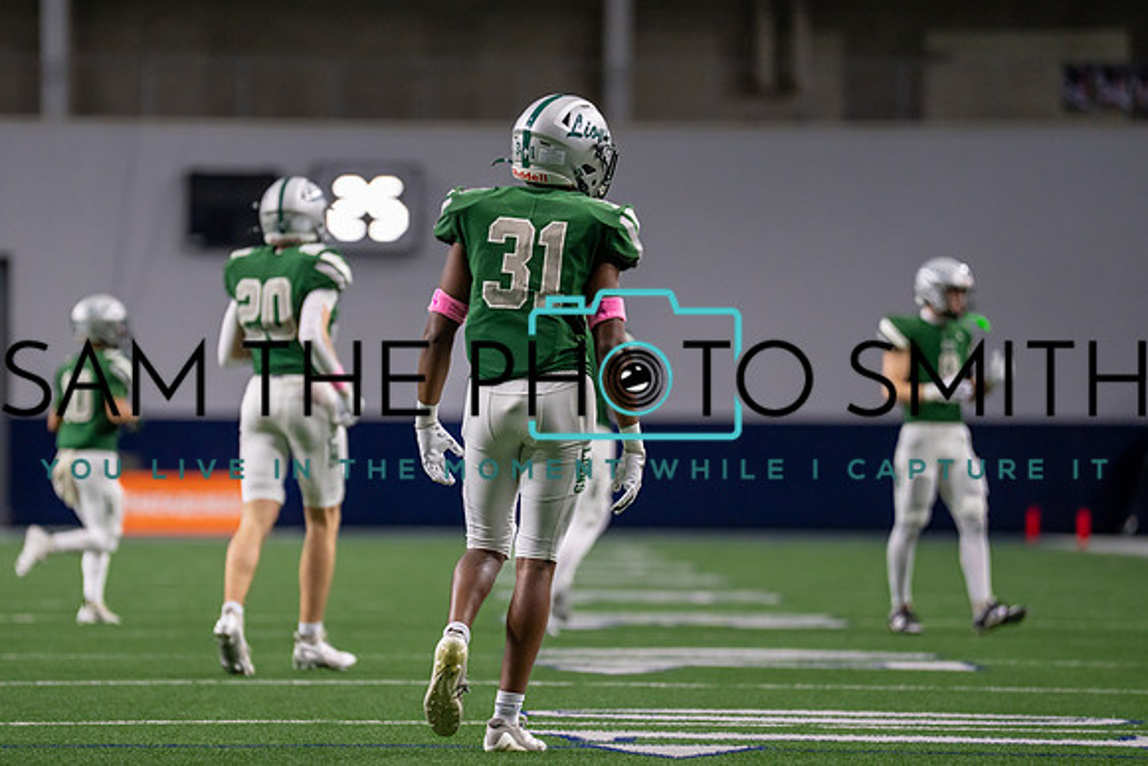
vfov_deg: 5.7
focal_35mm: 239
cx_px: 464
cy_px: 411
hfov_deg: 8.6
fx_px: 7633
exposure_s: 1/1000
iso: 2000
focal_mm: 200
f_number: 2.8
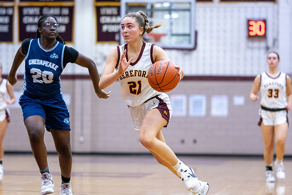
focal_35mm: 149
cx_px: 142
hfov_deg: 13.8
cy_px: 112
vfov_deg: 9.2
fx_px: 1208
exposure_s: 1/1250
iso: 1600
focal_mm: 85
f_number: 1.8
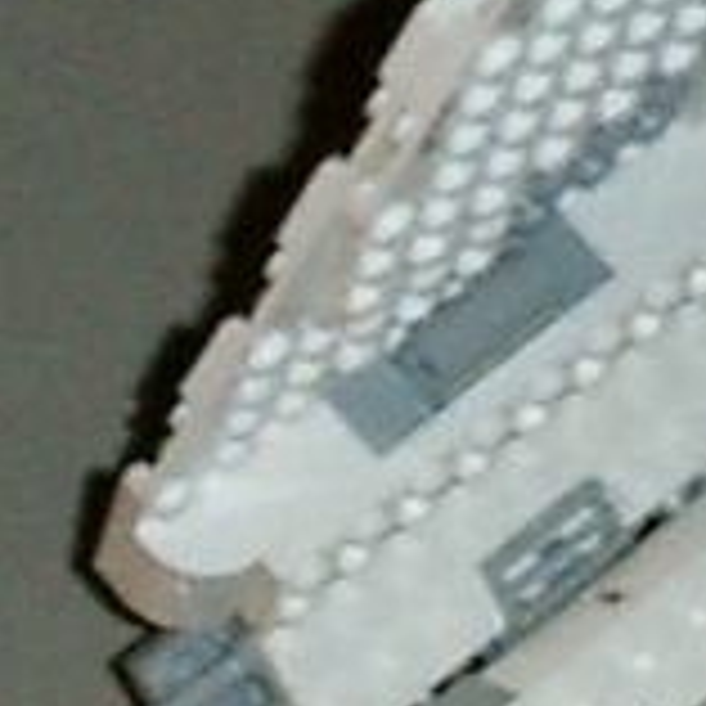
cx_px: -445
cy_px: 400
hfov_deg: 6.6
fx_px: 5976
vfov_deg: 6.8
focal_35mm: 259
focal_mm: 7.5
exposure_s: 1/30
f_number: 3.2
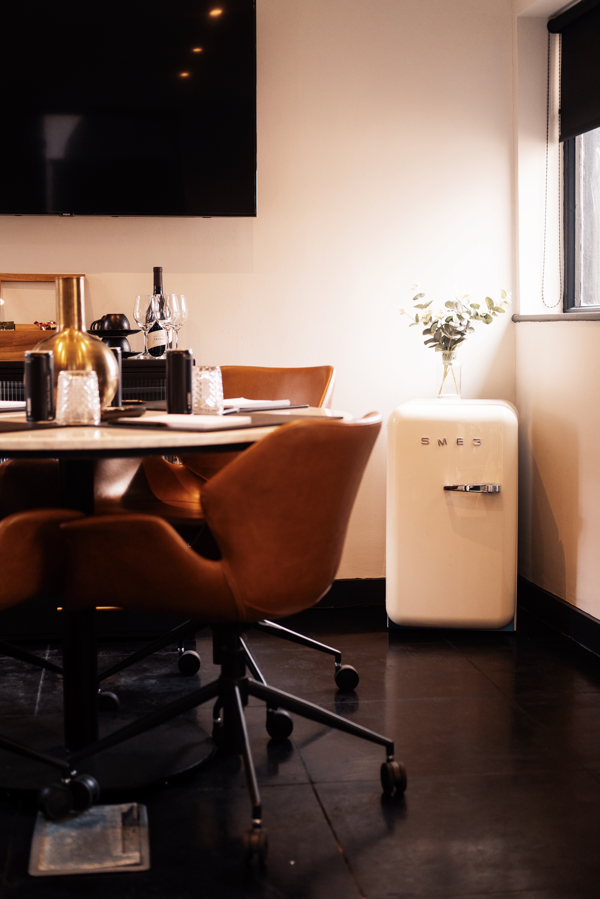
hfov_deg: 25.5
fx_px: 1325
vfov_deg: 37.5
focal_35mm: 53
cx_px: 300
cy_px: 450
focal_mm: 35
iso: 800
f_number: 2
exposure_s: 1/250
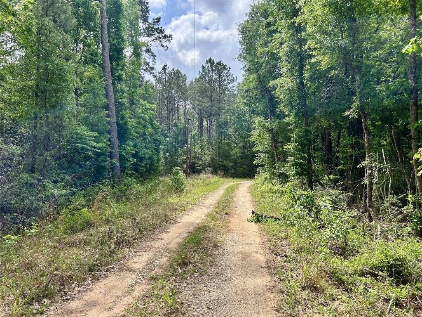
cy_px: 158
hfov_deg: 67.3
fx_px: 317
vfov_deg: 53.1
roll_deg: +0.5
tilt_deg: +0.4
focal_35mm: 26
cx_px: 211
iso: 50
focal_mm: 5.7
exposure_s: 1/3704
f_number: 1.5
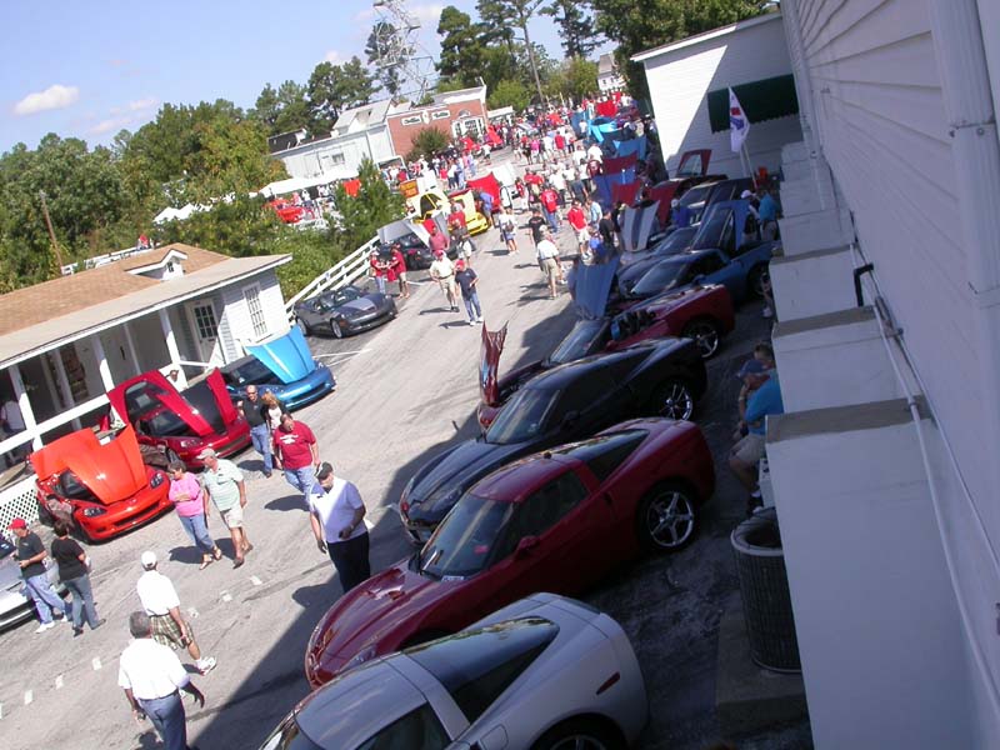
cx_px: 500
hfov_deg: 49.0
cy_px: 375
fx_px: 1098
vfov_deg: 37.7
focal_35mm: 38
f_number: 6.7
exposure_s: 1/310
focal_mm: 7.85
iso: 100
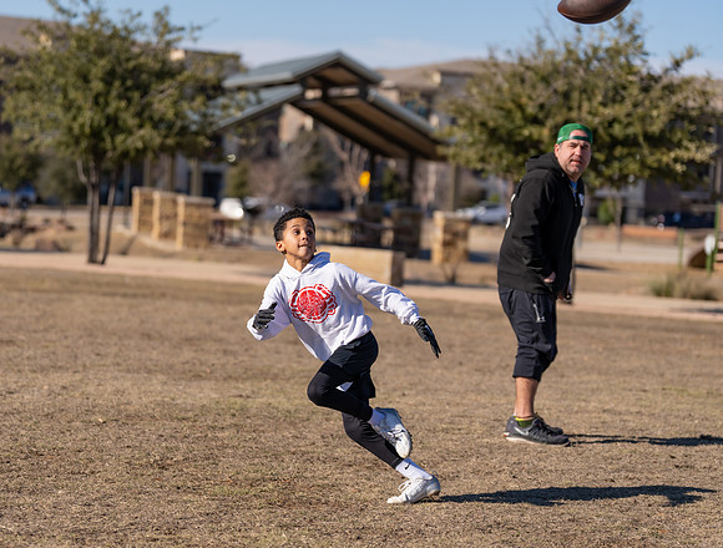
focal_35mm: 120
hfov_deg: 16.3
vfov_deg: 12.4
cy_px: 283
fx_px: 2527
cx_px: 298
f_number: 2.8
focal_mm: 105
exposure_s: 1/2500
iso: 100
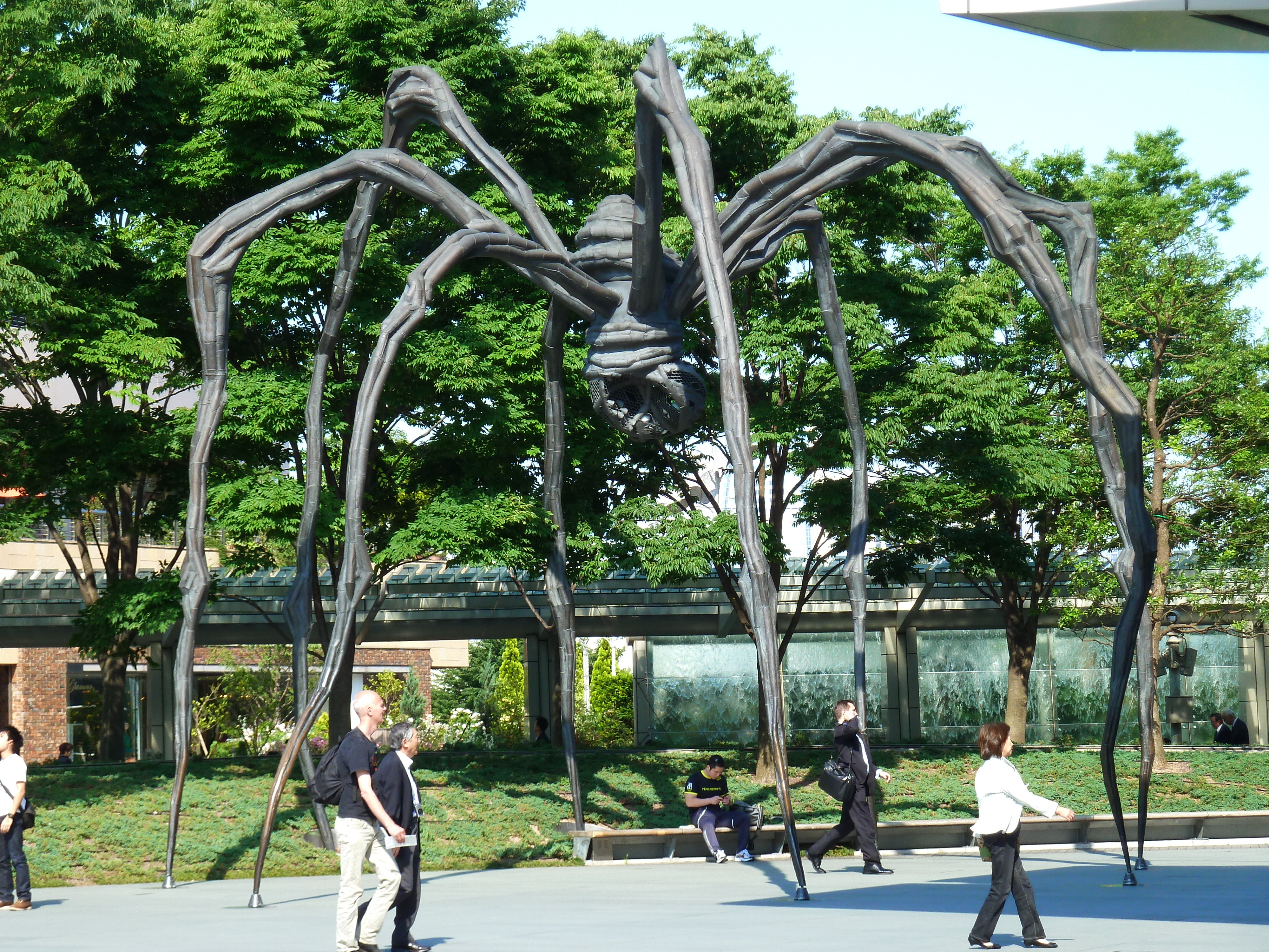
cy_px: 476
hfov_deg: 18.9
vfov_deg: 14.2
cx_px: 634
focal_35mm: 104
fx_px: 3813
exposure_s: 1/160
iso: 80
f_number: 4.3
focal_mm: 17
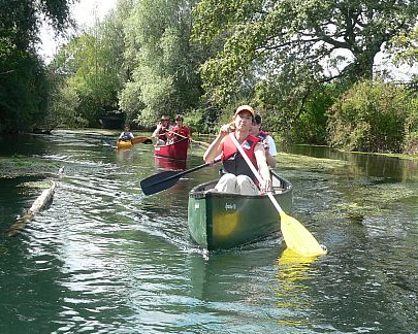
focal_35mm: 52
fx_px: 643
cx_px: 164
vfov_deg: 29.1
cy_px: 159
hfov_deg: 35.8
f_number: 2.8
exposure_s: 1/320
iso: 80
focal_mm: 6
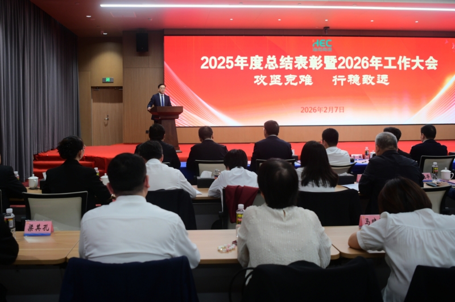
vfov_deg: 53.1
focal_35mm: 24
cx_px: 228
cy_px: 151
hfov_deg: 73.8
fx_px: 303
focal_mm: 24
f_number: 2.8
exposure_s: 1/125
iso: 720
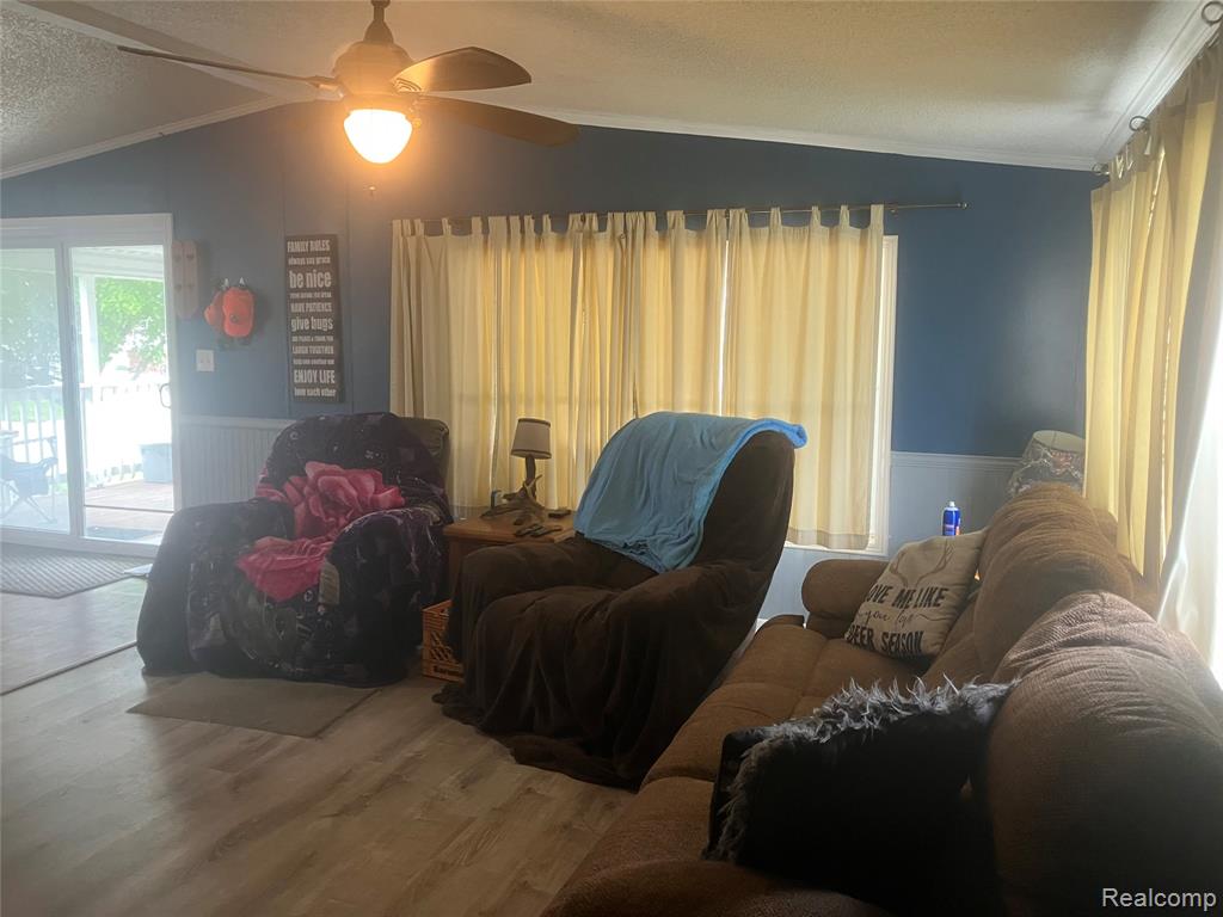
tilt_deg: -5.2
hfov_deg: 63.4
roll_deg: -0.7
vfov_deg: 49.7
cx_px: 612
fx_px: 989
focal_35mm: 28
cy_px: 458
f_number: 1.8
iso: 250
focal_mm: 3.99
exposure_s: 1/60
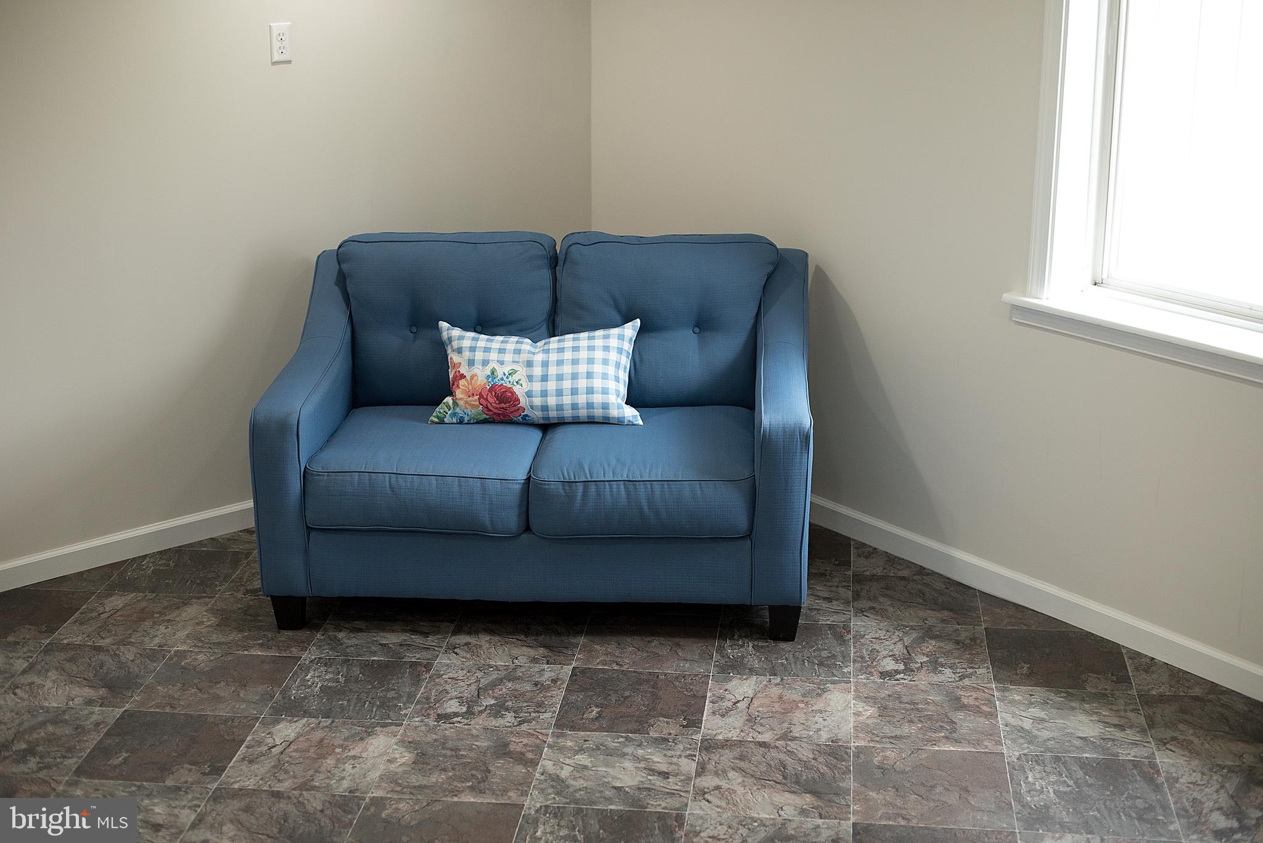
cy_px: 422
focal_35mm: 50
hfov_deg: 39.6
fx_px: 1755
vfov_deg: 27.0
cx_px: 632
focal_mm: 50
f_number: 2.5
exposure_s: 1/320
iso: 1250
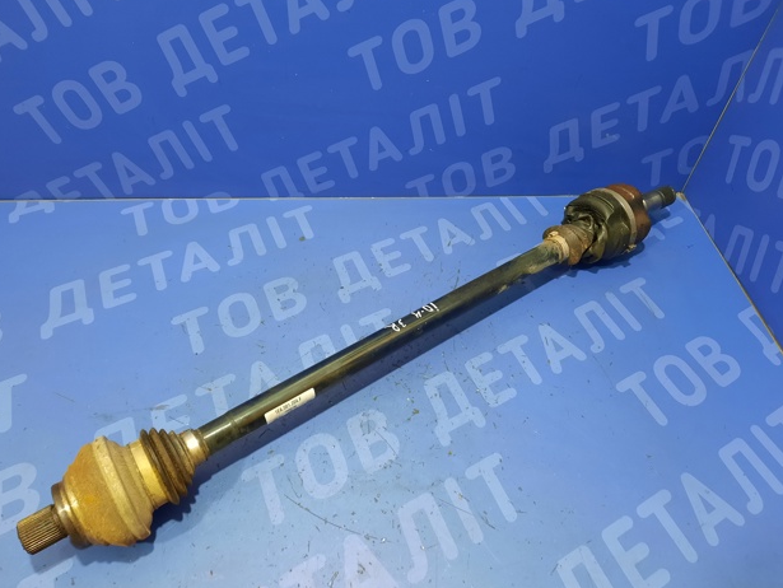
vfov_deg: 53.1
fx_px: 588
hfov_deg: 67.3
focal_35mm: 26
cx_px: 381
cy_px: 286
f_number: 2
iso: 400
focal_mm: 4.6
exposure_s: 1/33
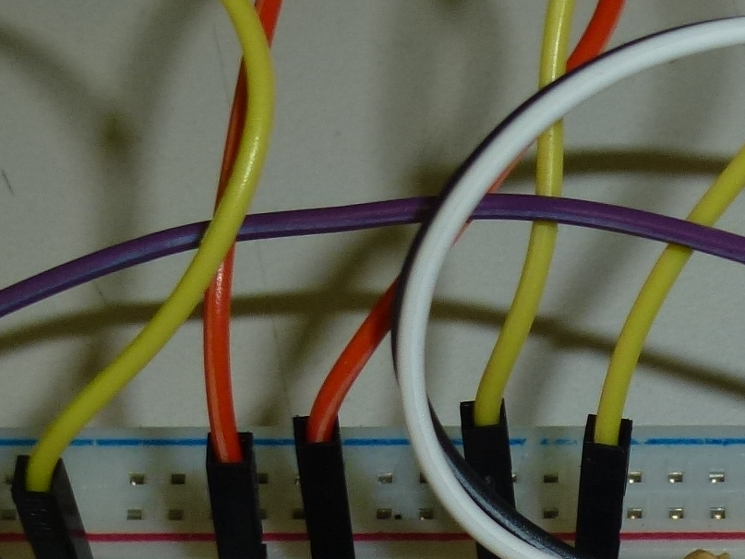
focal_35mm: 130
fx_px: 2799
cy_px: 693
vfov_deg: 11.2
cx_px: 595
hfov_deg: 15.1
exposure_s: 1/60
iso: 160
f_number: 3.9
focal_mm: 7.4
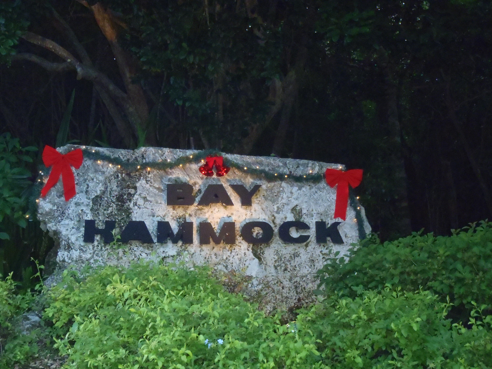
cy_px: 184
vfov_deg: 26.1
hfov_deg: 34.3
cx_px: 246
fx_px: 796
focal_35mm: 56
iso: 800
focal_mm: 10
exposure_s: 1/60
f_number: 5.1
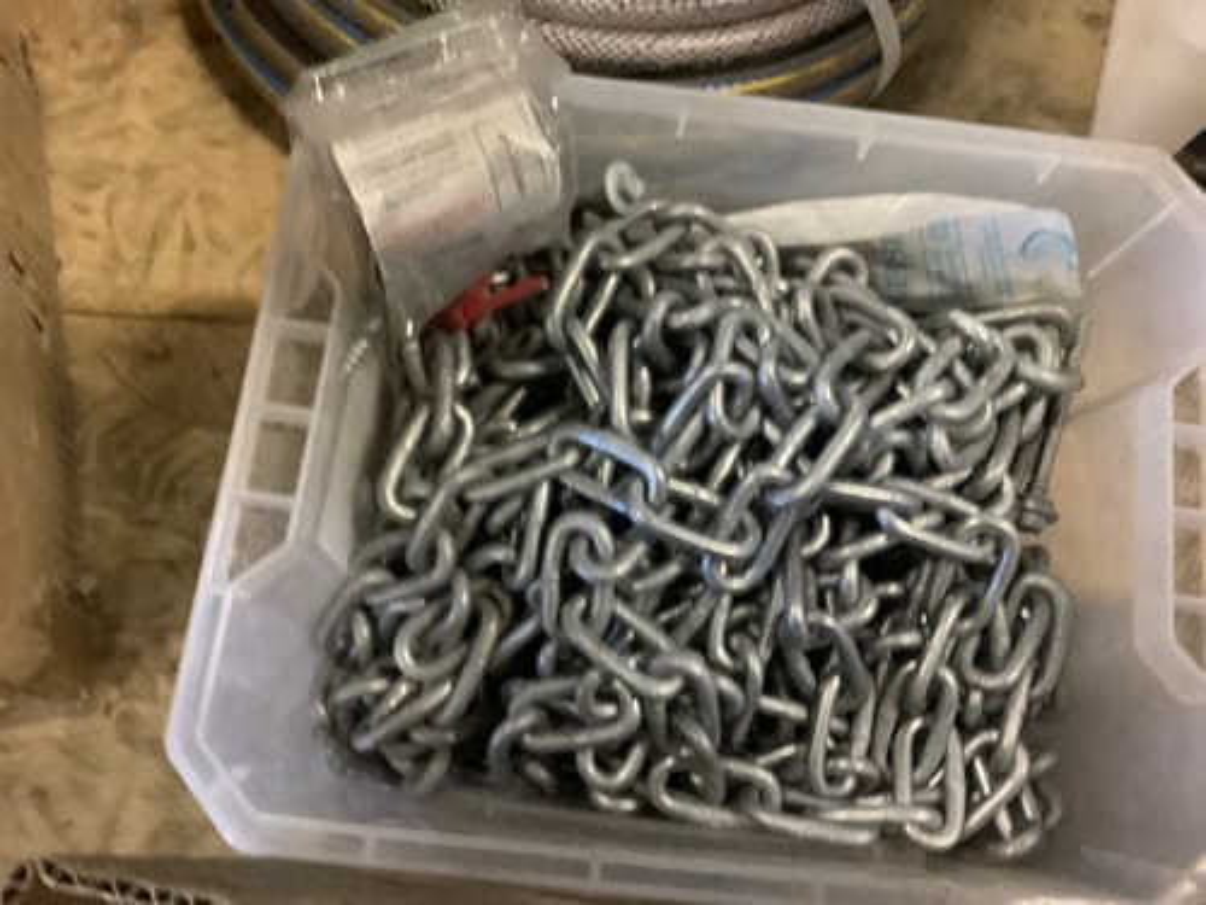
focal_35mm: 31
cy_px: 452
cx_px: 603
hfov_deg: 58.4
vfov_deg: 45.4
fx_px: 1080
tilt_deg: -75.4
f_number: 2.4
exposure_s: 1/25
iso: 500
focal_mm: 3.3
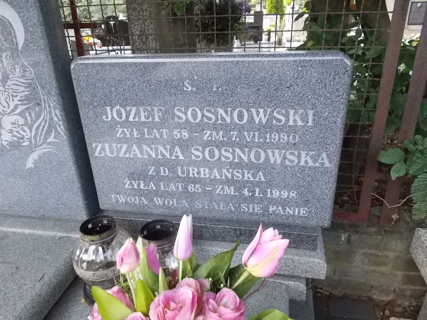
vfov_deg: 53.1
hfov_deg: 67.3
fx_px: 321
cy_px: 160
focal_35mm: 26
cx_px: 214
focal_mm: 4.6
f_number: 3.2
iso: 400
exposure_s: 1/320
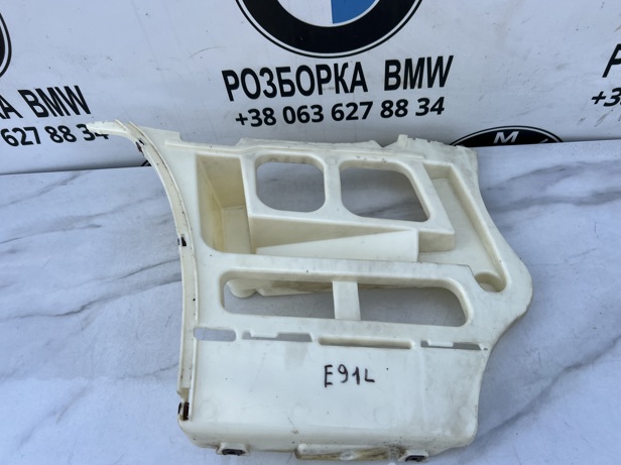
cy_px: 228
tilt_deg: -51.4
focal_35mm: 27
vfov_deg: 51.3
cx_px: 305
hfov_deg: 65.4
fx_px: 484
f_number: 1.5
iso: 50
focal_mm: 5.7
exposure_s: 1/2404
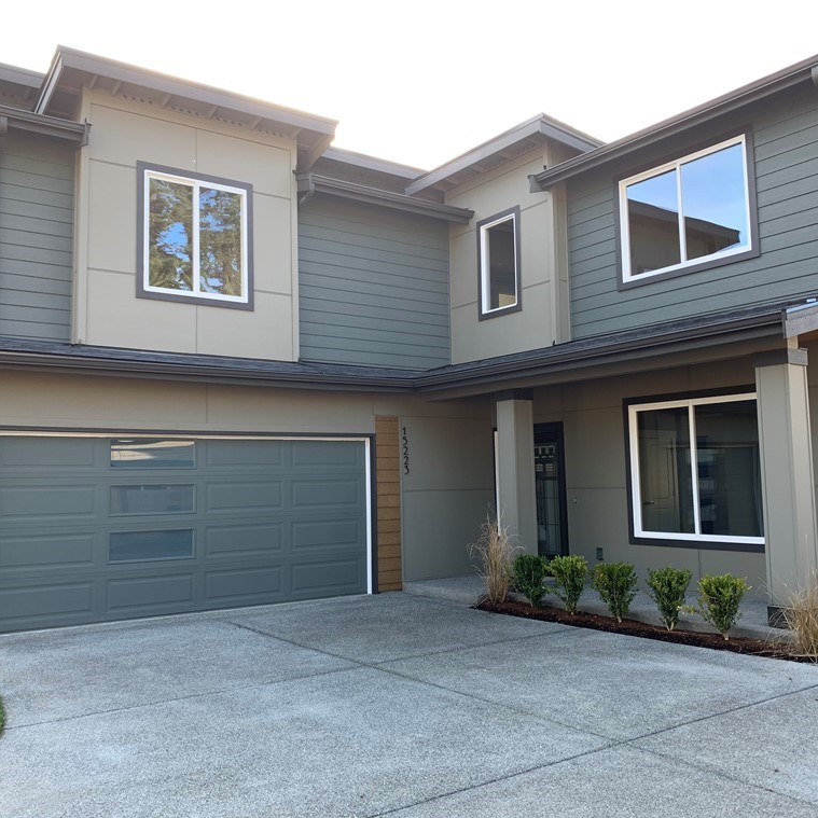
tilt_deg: +6.0
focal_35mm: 31
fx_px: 829
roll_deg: +2.1
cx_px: 396
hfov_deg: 52.5
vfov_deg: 52.5
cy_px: 405
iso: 25
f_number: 1.8
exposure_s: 1/202
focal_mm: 4.25
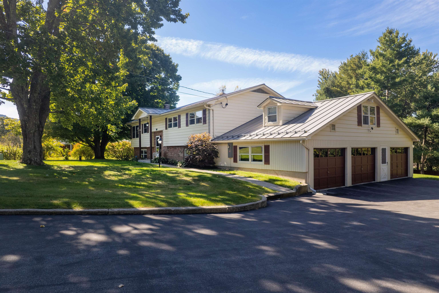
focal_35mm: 22
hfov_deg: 78.6
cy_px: 146
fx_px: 268
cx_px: 220
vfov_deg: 57.2
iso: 100
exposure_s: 1/80
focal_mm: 8.38
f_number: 2.8
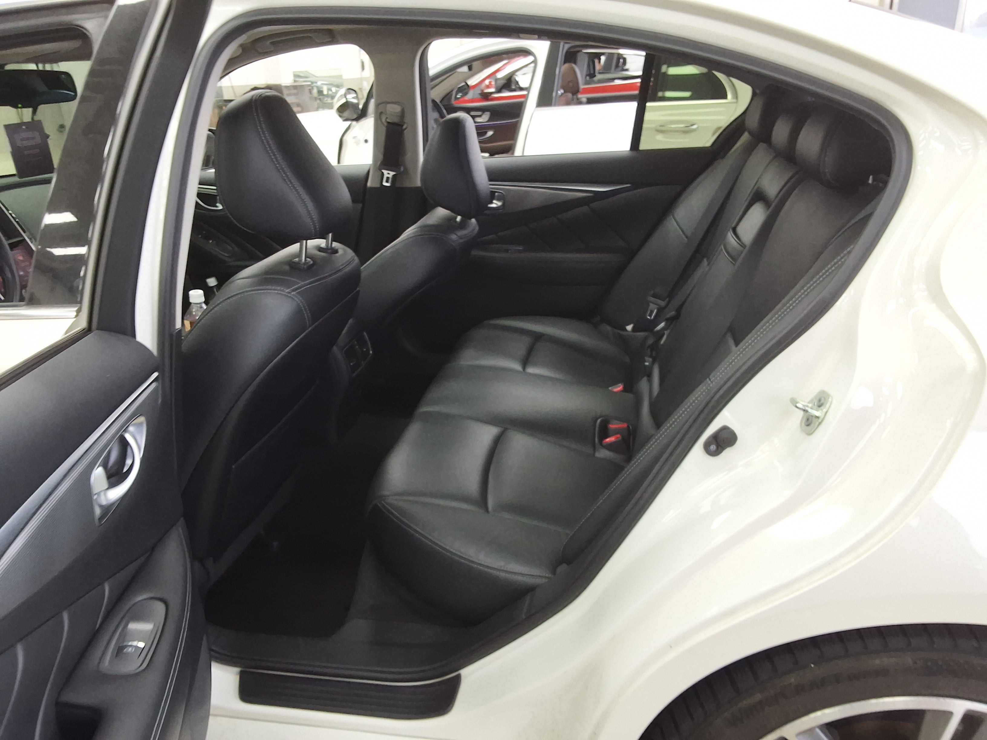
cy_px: 370
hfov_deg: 63.4
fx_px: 798
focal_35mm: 28
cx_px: 494
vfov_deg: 49.7
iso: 64
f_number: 1.9
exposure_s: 1/40
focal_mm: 2.91
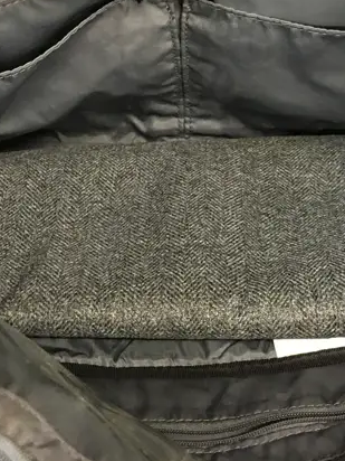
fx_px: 957
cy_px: 123
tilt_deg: -47.1
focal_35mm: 72
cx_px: 189
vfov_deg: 26.7
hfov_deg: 20.4
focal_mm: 4.15
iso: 100
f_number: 2.2
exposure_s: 1/8
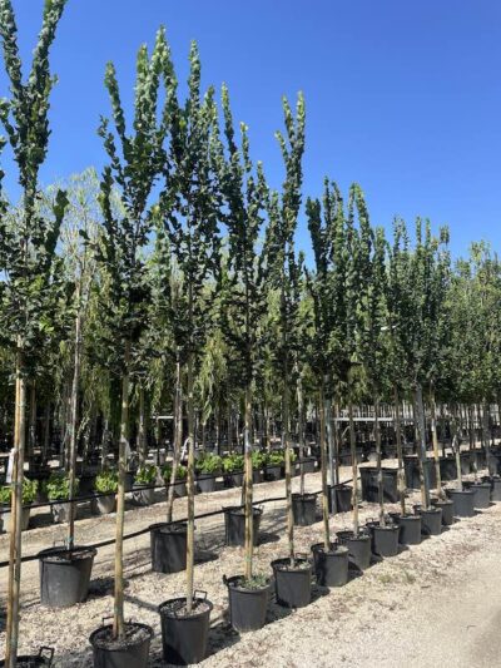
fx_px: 502
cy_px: 334
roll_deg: +0.1
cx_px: 250
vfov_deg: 67.3
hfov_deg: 53.1
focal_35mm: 26
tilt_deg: +9.3
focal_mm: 4.2
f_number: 1.6
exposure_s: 1/2212
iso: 32
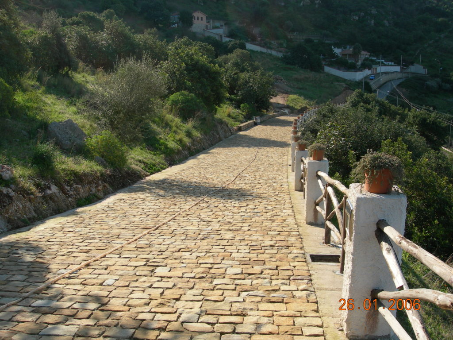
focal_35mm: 38
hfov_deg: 49.0
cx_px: 226
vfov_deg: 37.7
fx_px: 497
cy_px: 170
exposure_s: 1/378
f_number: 4.8
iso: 50
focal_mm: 7.8
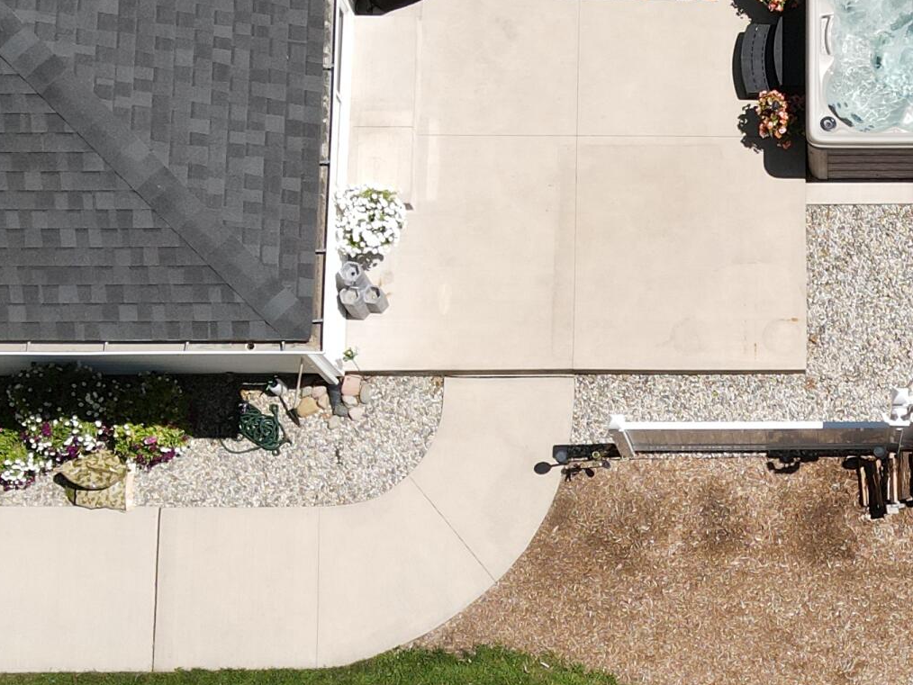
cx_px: 823
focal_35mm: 71
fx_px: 1873
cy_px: 519
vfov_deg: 20.6
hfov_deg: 26.5
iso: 100
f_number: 2.8
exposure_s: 1/725
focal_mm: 4.5
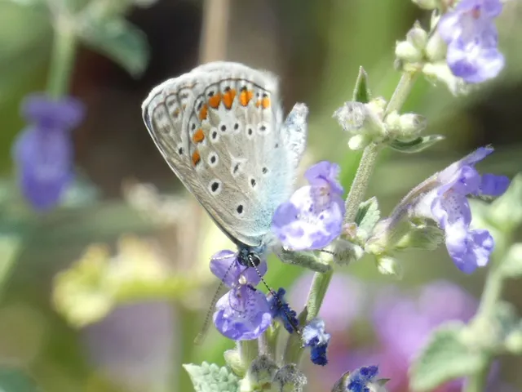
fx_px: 6032
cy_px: 196
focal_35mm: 400
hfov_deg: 5.0
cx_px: 261
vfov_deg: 3.7
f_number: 5.6
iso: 100
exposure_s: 1/80
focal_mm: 71.7
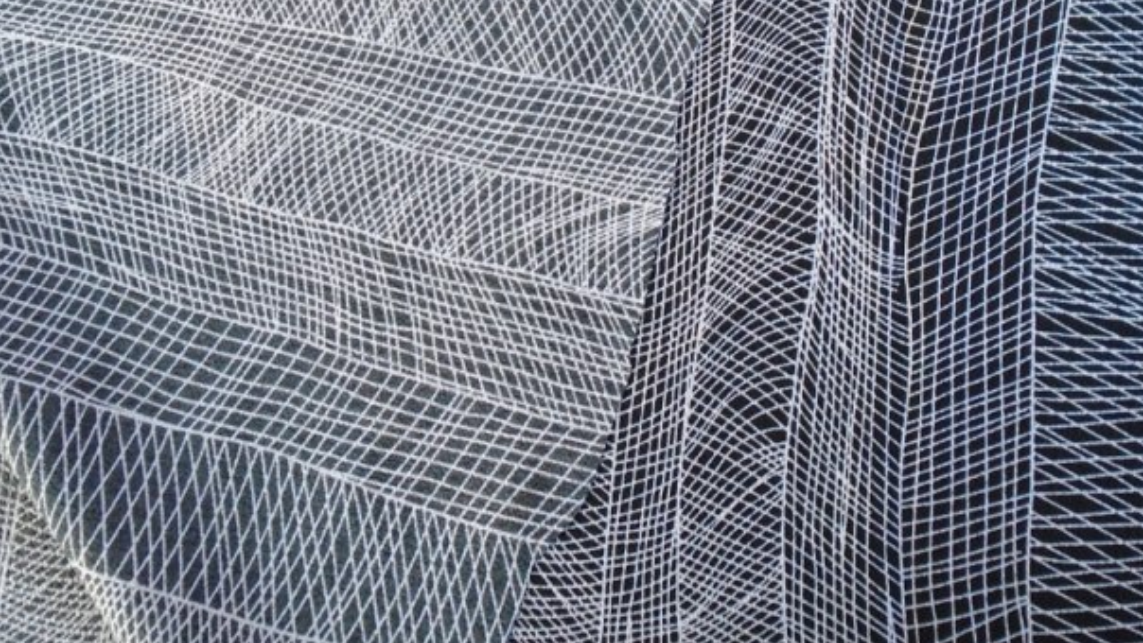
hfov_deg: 42.9
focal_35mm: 48
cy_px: 45
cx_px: 604
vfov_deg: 24.1
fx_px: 1455
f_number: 3.2
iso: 160
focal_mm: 4.6
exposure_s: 1/40
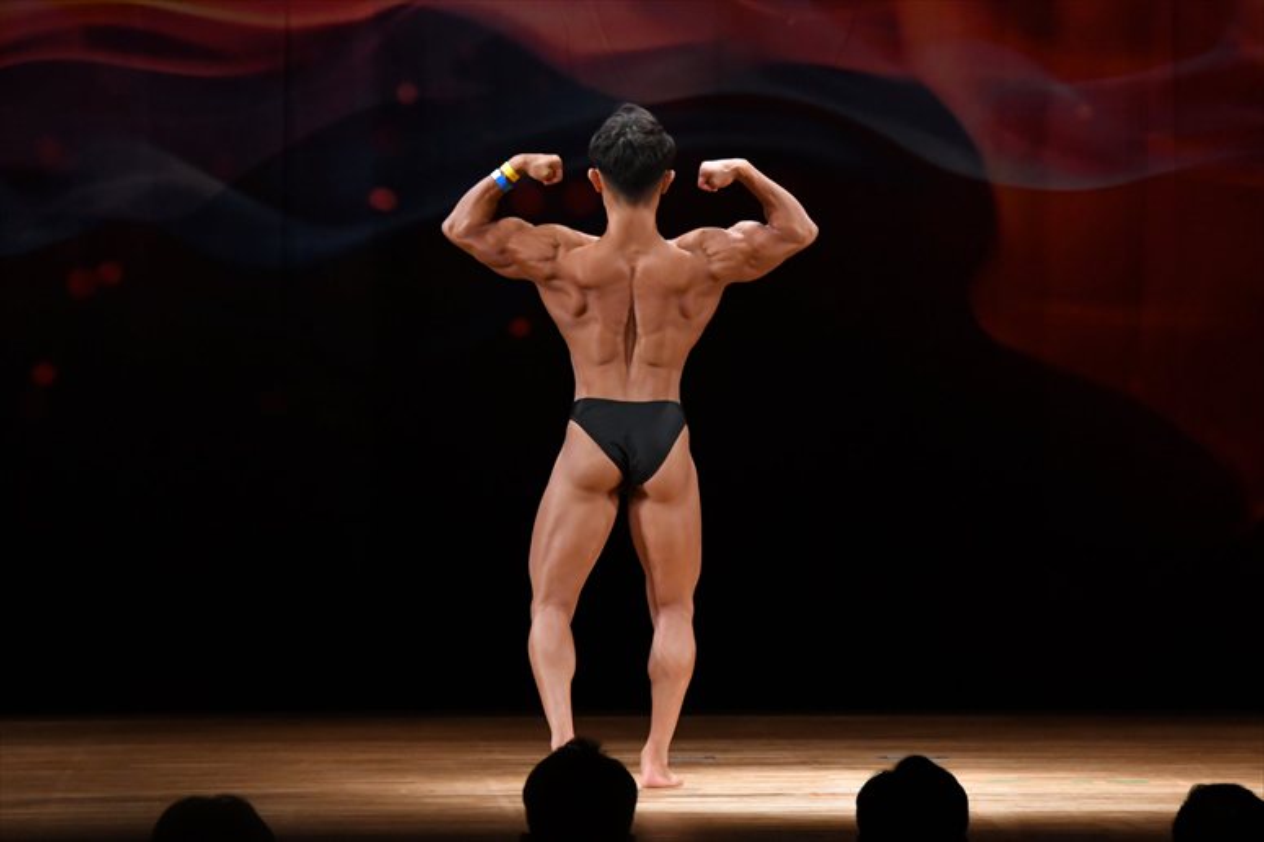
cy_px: 421
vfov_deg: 5.7
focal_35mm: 240
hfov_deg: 8.6
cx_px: 632
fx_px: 8423
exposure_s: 1/400
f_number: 5.6
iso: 3200
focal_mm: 160
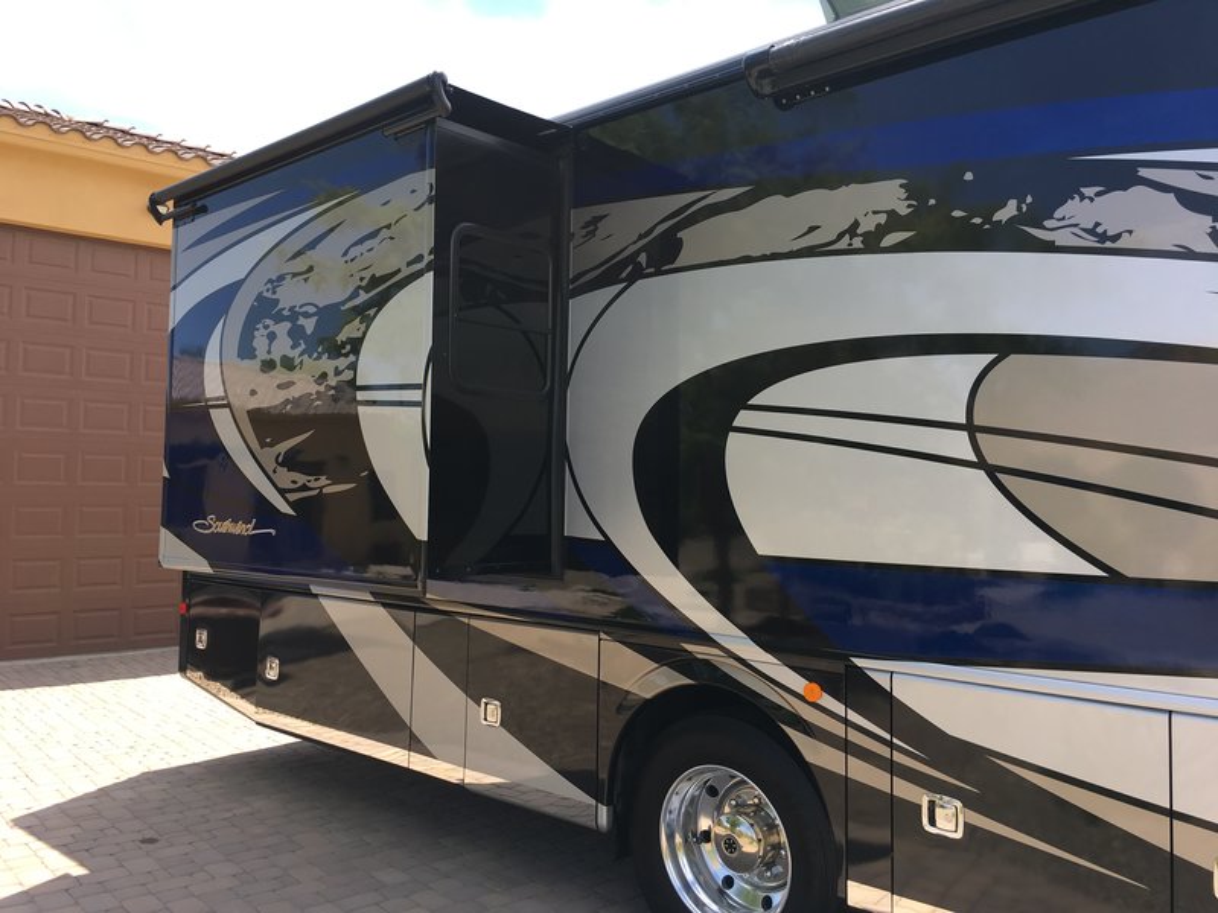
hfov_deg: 61.7
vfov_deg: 48.2
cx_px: 609
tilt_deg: +3.2
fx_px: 1020
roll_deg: -0.7
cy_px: 456
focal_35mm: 29
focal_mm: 4.15
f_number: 2.2
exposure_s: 1/481
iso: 25
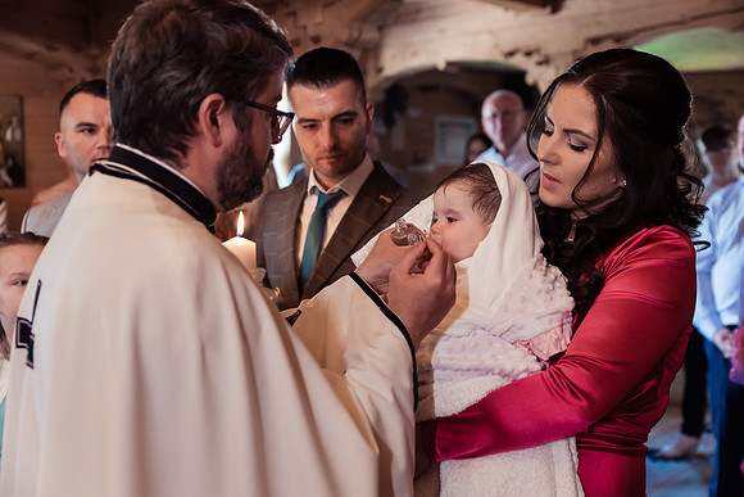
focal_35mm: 42
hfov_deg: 46.4
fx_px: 868
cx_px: 372
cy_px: 248
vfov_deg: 31.9
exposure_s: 1/125
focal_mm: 42
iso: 1600
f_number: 2.8
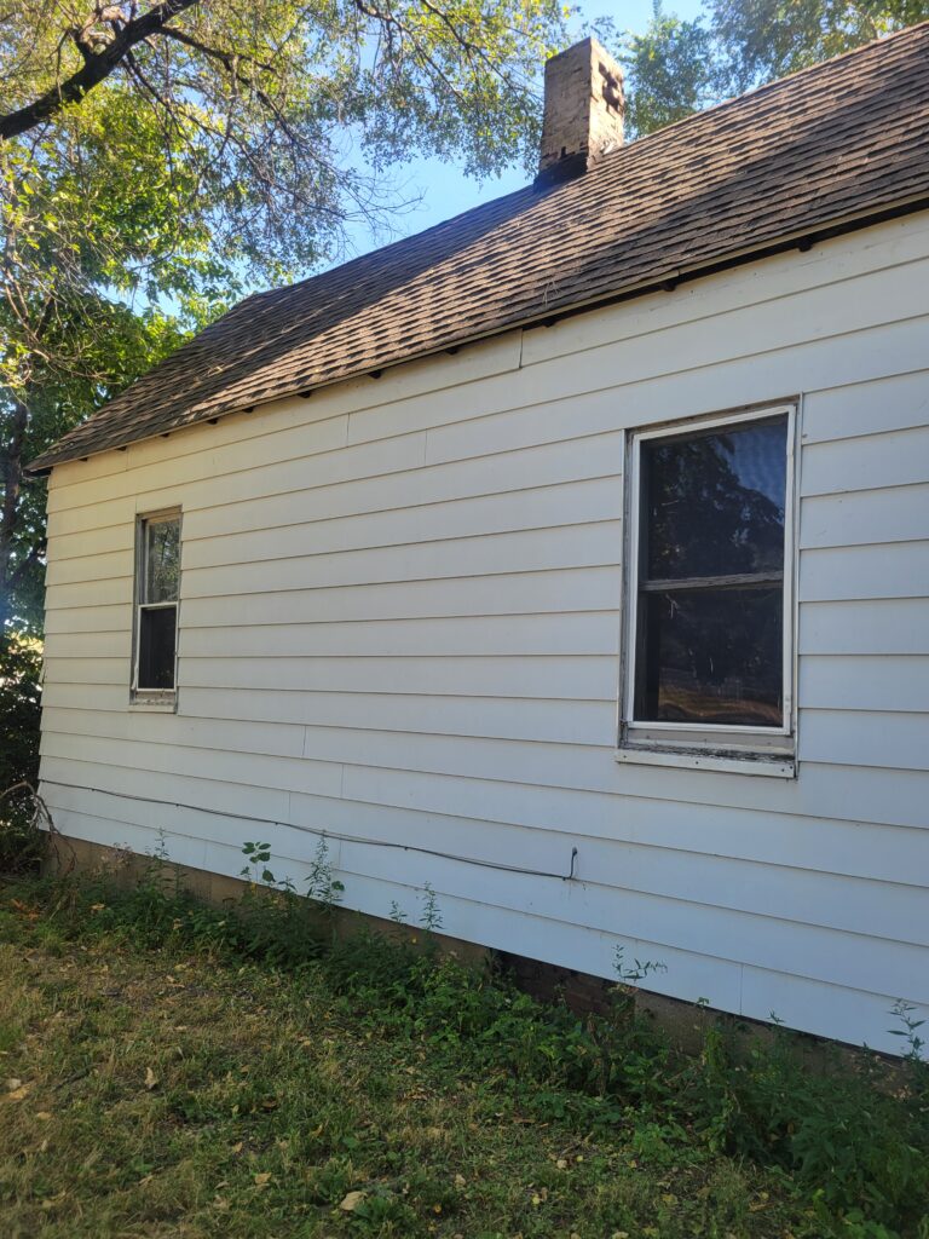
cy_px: 620
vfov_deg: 67.3
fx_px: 930
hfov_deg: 53.1
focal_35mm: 26
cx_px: 464
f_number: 1.8
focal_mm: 5.4
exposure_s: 1/329
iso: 40
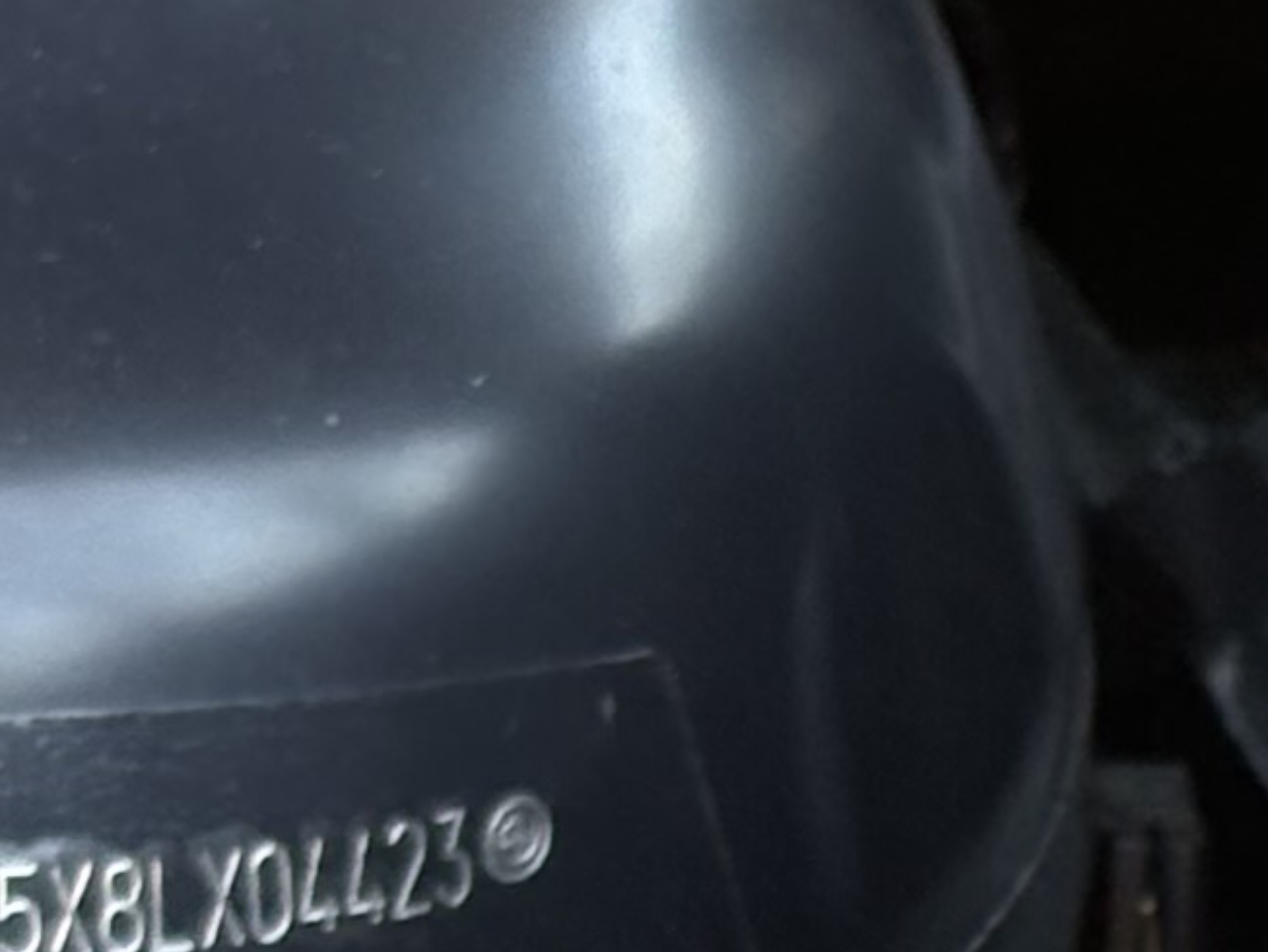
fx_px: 11761
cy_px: 1661
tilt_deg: -40.4
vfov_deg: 4.6
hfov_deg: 6.1
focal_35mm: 321
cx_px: 1765
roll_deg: +5.2
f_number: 1.6
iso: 80
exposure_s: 1/182
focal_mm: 5.96
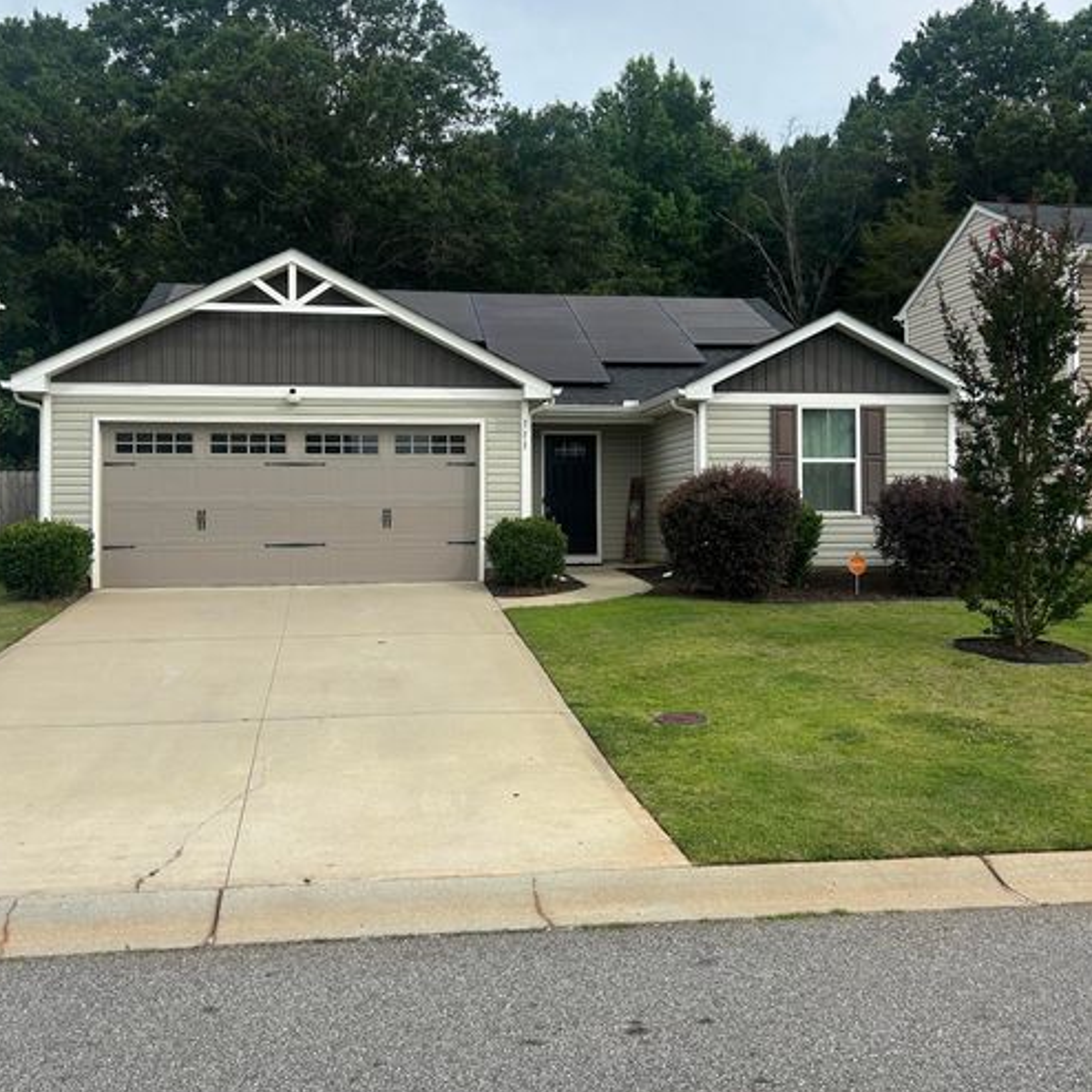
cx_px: 542
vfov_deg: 52.4
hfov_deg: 52.5
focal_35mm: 31
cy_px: 483
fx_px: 1106
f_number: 1.5
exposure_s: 1/3571
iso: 50
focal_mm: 5.7
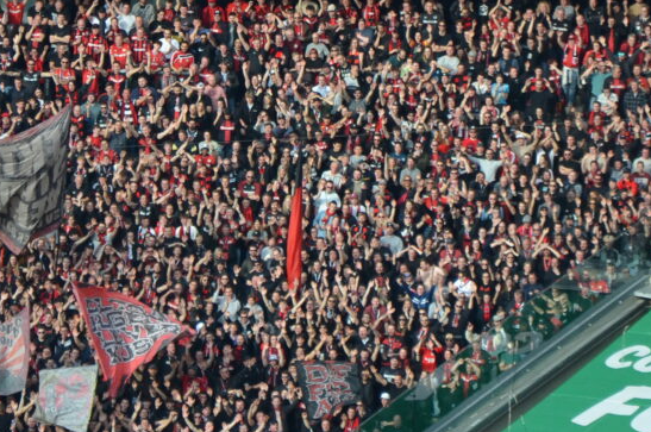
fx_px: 8314
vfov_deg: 3.0
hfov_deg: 4.5
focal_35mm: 460
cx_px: 344
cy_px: 19
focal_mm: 105
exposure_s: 1/400
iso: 400
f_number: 5.6
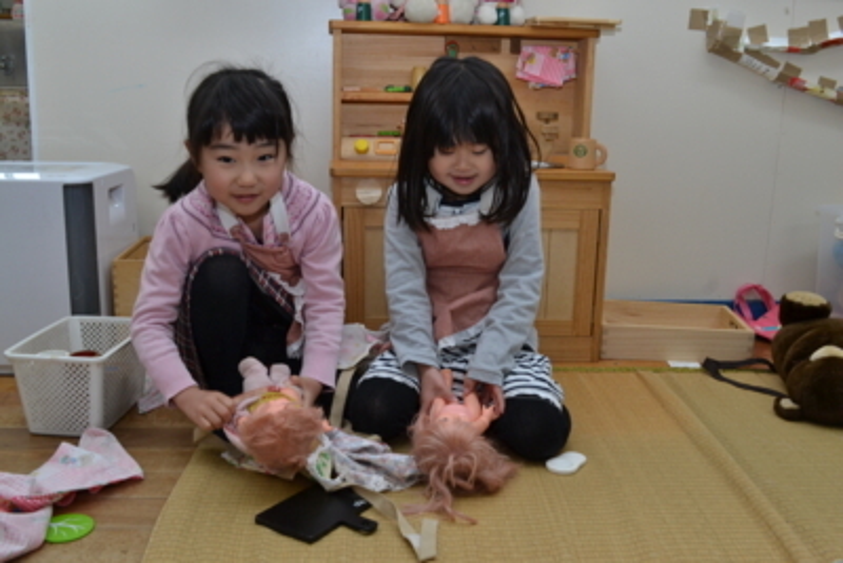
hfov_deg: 53.1
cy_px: 282
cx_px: 422
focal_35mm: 36
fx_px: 843
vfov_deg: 36.9
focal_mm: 24
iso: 640
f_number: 8
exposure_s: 1/60
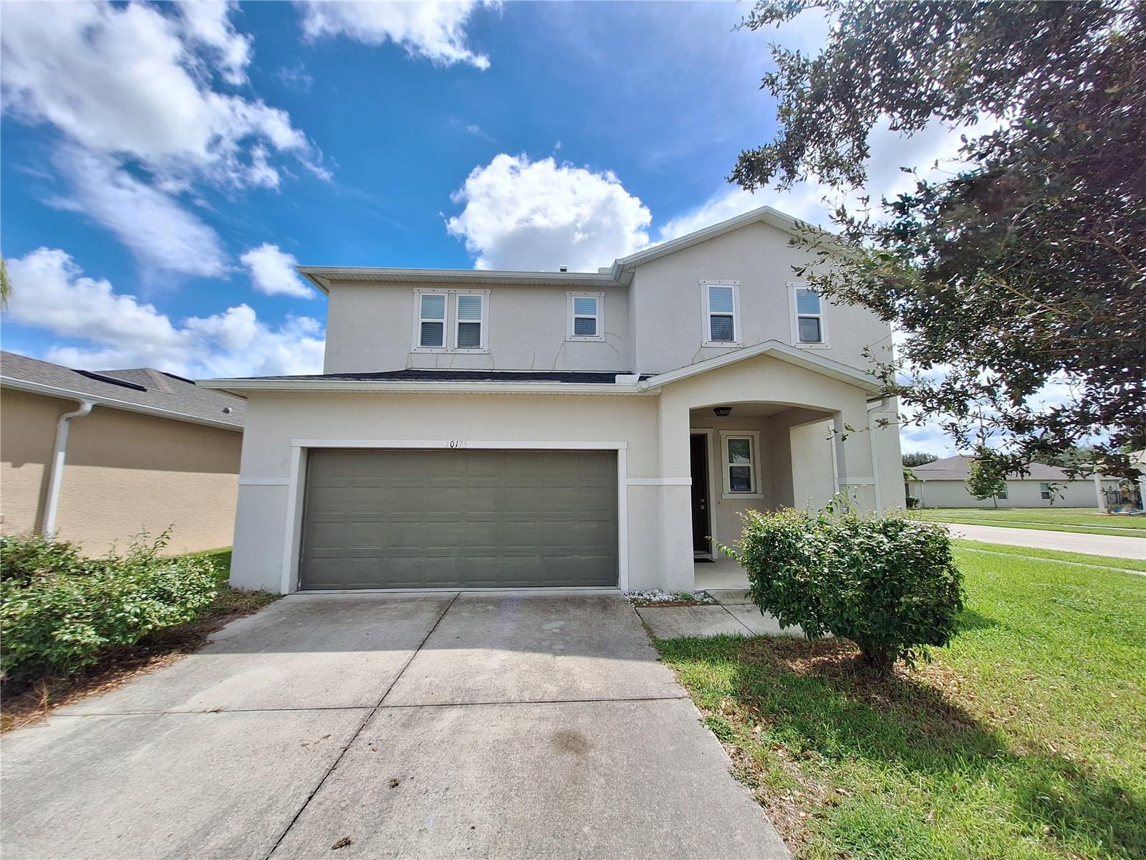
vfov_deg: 89.9
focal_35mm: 13
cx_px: 573
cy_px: 430
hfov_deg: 106.2
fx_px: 430
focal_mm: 1.74
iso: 40
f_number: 2.2
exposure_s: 1/2950
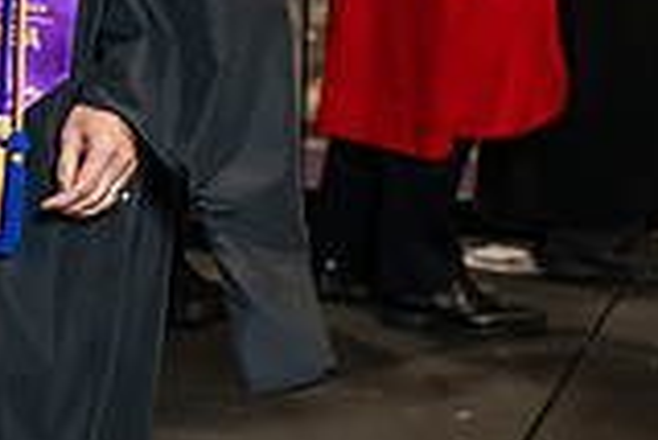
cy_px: -310
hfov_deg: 8.0
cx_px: -300
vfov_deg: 5.4
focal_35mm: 253
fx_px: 4628
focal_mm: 70
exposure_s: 1/200
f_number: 5
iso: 2000
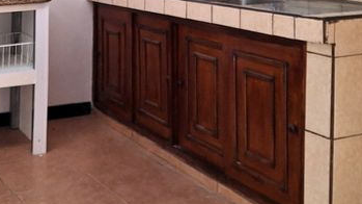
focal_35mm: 46
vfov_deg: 24.1
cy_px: -26
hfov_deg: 42.1
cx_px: 59
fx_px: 441
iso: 40
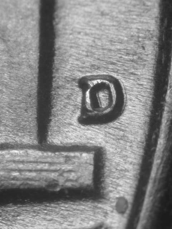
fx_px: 921
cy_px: 114
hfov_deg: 10.7
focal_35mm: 139
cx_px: 86
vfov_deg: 14.2
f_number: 4.8
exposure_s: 1/8.1
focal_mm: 28.8
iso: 100
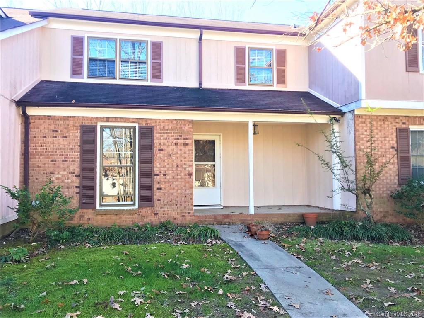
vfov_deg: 49.7
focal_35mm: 28
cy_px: 159
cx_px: 212
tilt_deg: +3.7
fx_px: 343
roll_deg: -1.4
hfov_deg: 63.5
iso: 20
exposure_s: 1/120
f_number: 1.8
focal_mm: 3.99
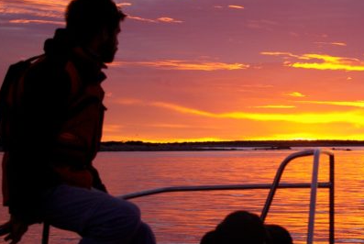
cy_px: 132
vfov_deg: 12.0
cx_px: 303
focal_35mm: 115
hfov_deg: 17.6
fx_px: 1164
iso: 400
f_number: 4.5
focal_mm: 38
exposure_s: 1/180
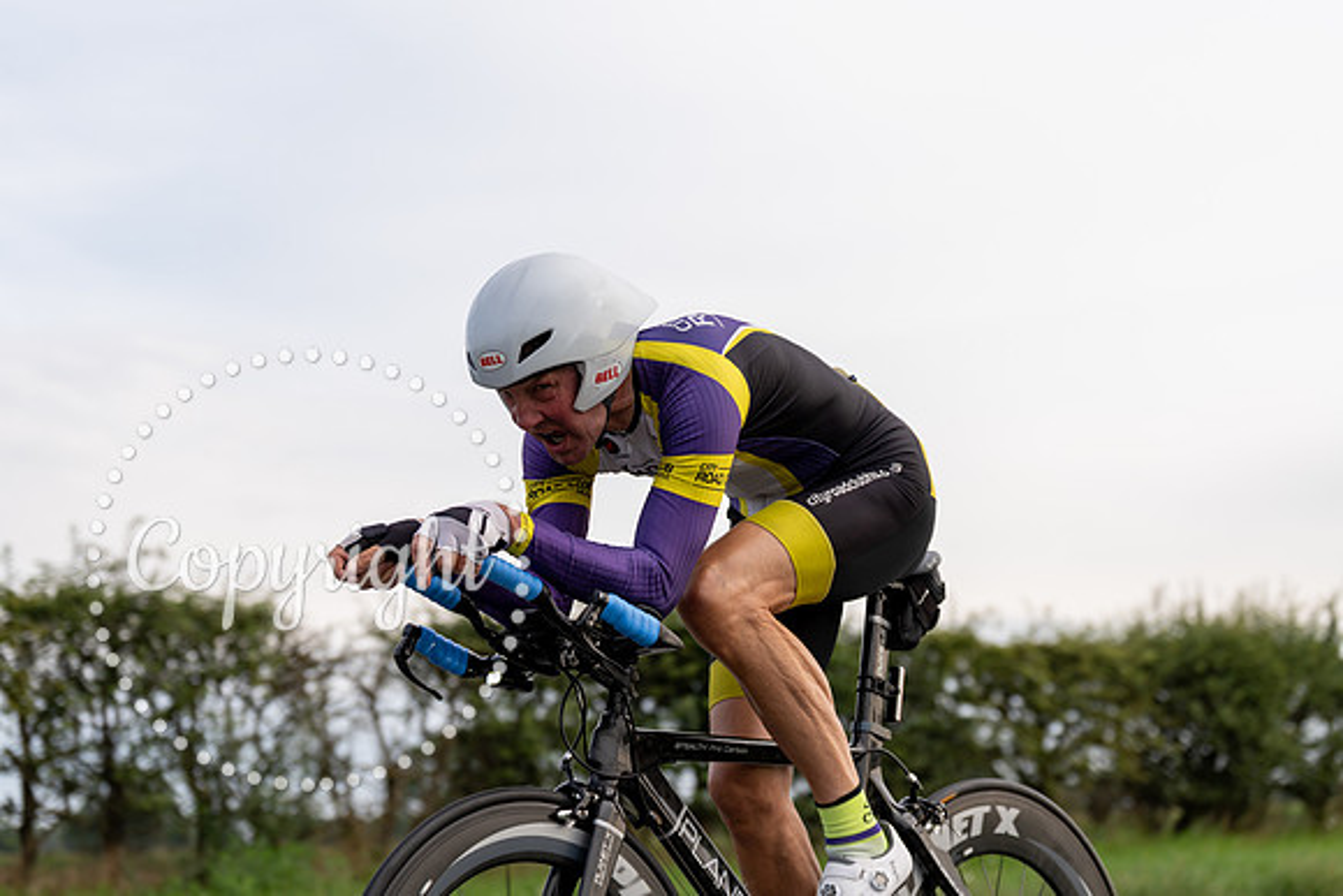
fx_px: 2612
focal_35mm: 70
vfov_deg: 19.5
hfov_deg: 28.8
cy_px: 448
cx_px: 672
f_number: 3.5
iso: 100
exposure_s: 1/800
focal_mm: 70
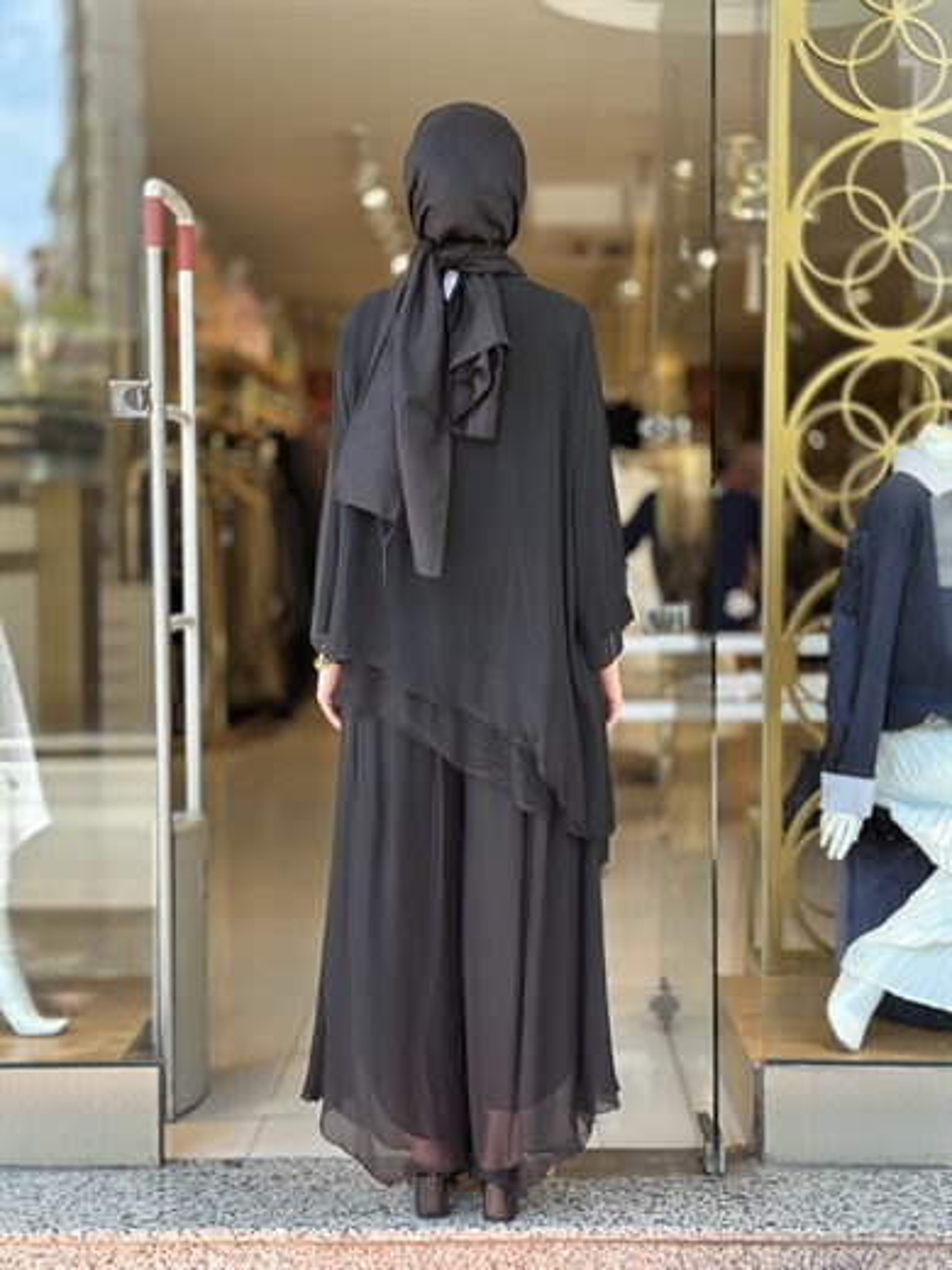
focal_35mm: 48
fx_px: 1760
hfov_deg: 30.3
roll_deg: +0.0
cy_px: 635
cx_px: 476
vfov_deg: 39.7
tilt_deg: -3.2
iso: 80
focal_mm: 6.86
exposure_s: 1/177
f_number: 1.78
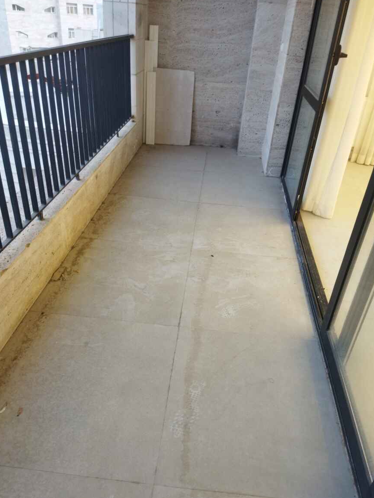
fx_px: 403
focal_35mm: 28
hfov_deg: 49.7
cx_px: 191
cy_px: 253
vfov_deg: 63.4
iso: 175
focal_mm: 4.71
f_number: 1.79
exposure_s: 1/50
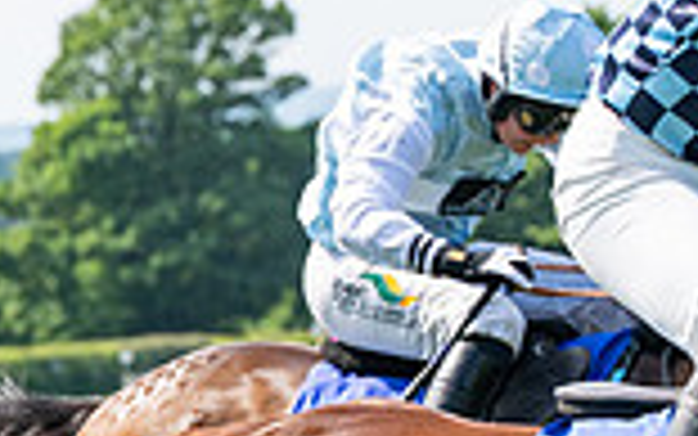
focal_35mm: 393
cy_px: 877
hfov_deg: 5.3
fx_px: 7479
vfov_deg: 3.3
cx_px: -56
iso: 400
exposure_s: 1/3200
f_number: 4
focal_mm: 70
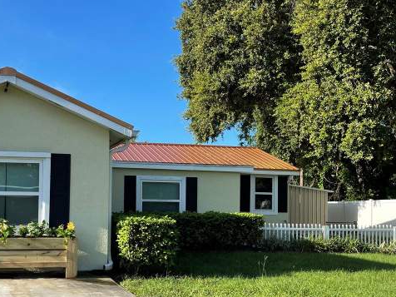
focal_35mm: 42
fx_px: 480
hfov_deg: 44.0
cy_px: 183
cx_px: 123
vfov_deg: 34.2
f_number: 1.6
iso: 32
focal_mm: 5.1
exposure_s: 1/1689
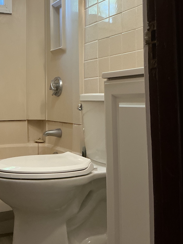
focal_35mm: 46
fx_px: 324
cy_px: 75
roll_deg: +0.0
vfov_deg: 40.6
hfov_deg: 30.9
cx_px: 42
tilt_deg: +4.5
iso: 160
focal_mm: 3
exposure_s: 1/60
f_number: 1.8
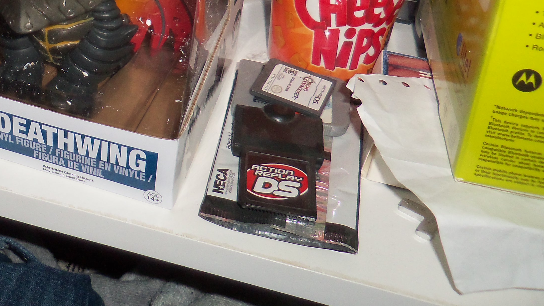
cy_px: -52
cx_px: 42
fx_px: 865
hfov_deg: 32.9
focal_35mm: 60
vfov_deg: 19.0
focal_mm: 5.1
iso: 100
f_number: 3.9
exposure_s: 1/40
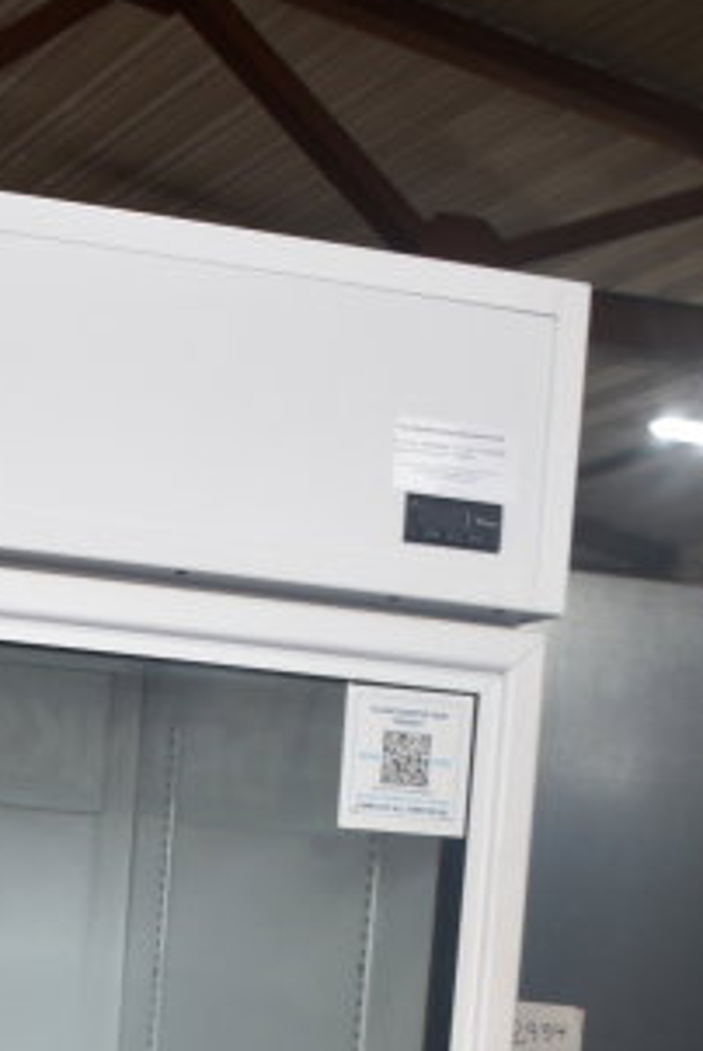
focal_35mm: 114
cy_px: 1540
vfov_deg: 16.5
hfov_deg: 11.9
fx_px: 3317
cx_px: -77
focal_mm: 25
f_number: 4.5
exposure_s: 1/80
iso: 200
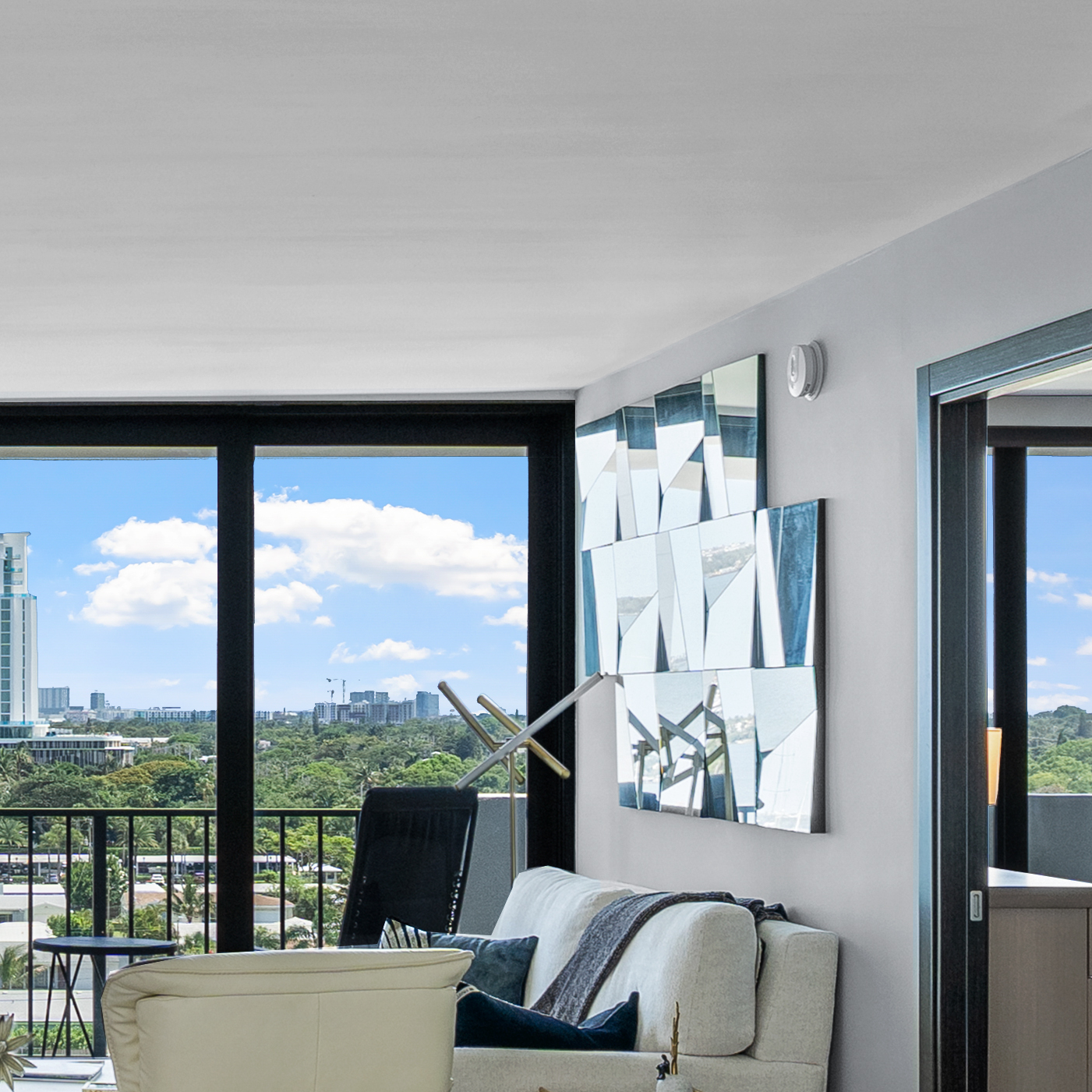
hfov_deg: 23.8
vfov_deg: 25.2
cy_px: 744
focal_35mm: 68
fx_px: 2427
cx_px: -94
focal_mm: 16
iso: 400
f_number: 7.1
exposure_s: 1/30
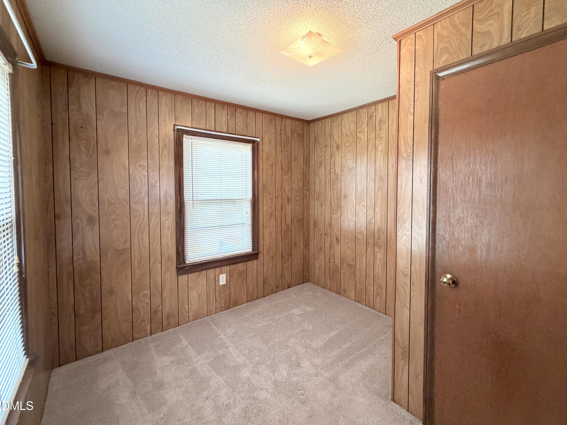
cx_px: 284
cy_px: 212
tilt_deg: -4.4
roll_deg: -0.4
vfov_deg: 85.7
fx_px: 229
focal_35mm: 14
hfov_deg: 102.1
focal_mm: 2.22
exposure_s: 1/60
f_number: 2.2
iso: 200
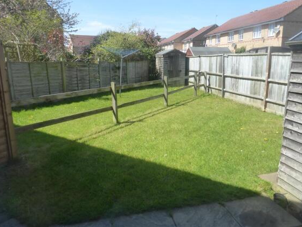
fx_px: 227
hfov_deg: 67.3
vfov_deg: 53.1
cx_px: 151
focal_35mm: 26
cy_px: 109
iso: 160
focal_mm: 4.3
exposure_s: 1/400
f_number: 4
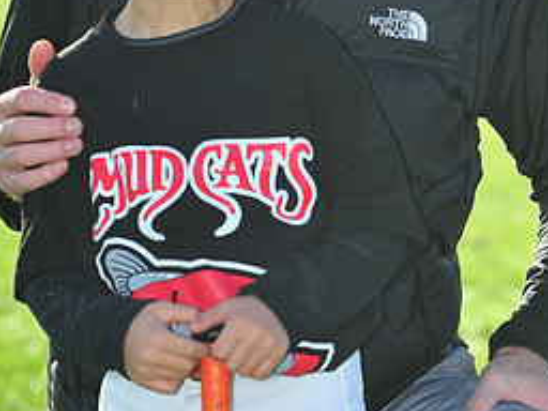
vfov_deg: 4.4
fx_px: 5335
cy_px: -111
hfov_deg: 5.9
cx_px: 238
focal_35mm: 337
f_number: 7.1
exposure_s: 1/1000
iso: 400
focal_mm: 155
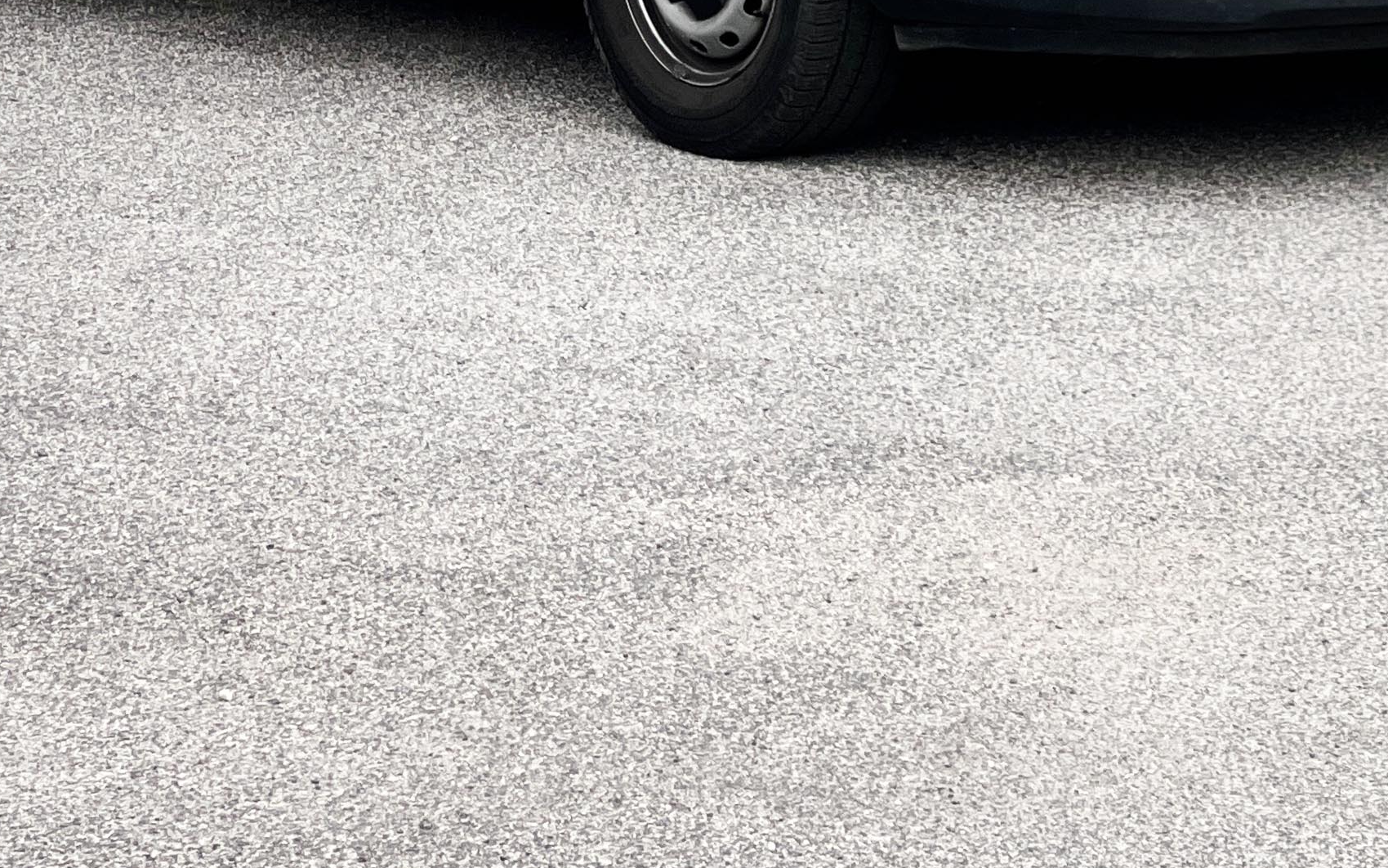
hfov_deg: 13.0
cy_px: -304
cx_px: 747
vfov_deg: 8.0
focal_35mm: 161
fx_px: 6090
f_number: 2.2
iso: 32
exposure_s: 1/121
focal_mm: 7.5
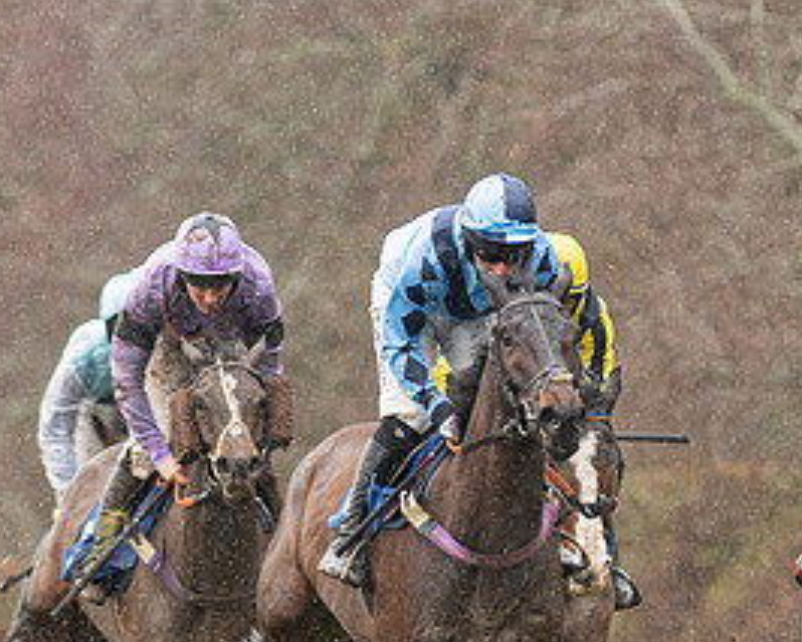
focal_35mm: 1071
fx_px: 25431
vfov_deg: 1.4
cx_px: 743
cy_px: 482
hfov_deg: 1.8
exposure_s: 1/1000
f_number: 5
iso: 1000
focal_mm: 300
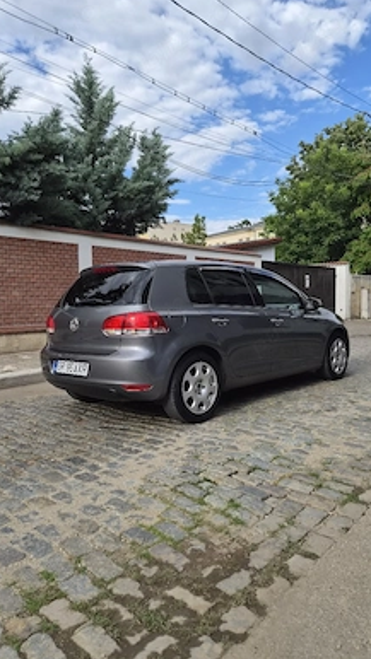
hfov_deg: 44.3
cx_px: 207
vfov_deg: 71.9
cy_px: 333
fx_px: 455
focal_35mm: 26
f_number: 1.8
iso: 80
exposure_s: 1/2500
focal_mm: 5.4
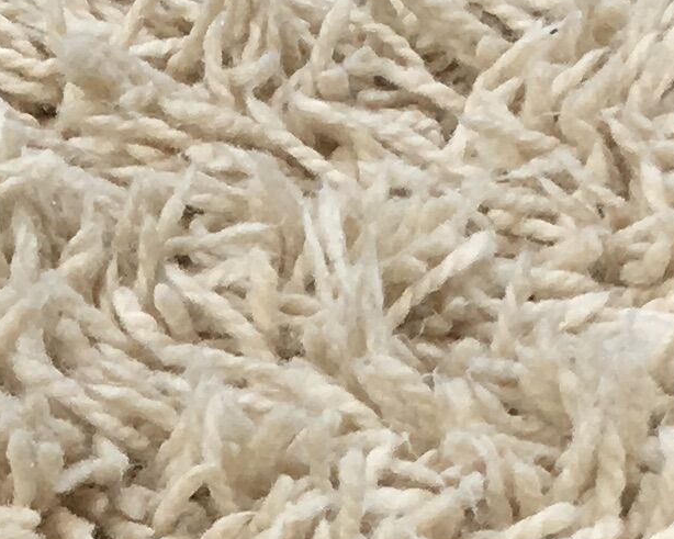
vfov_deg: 8.0
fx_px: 3710
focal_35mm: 186
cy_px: 1059
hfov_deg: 10.3
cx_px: -12
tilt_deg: -45.6
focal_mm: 4.15
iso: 25
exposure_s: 1/1040
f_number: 2.2
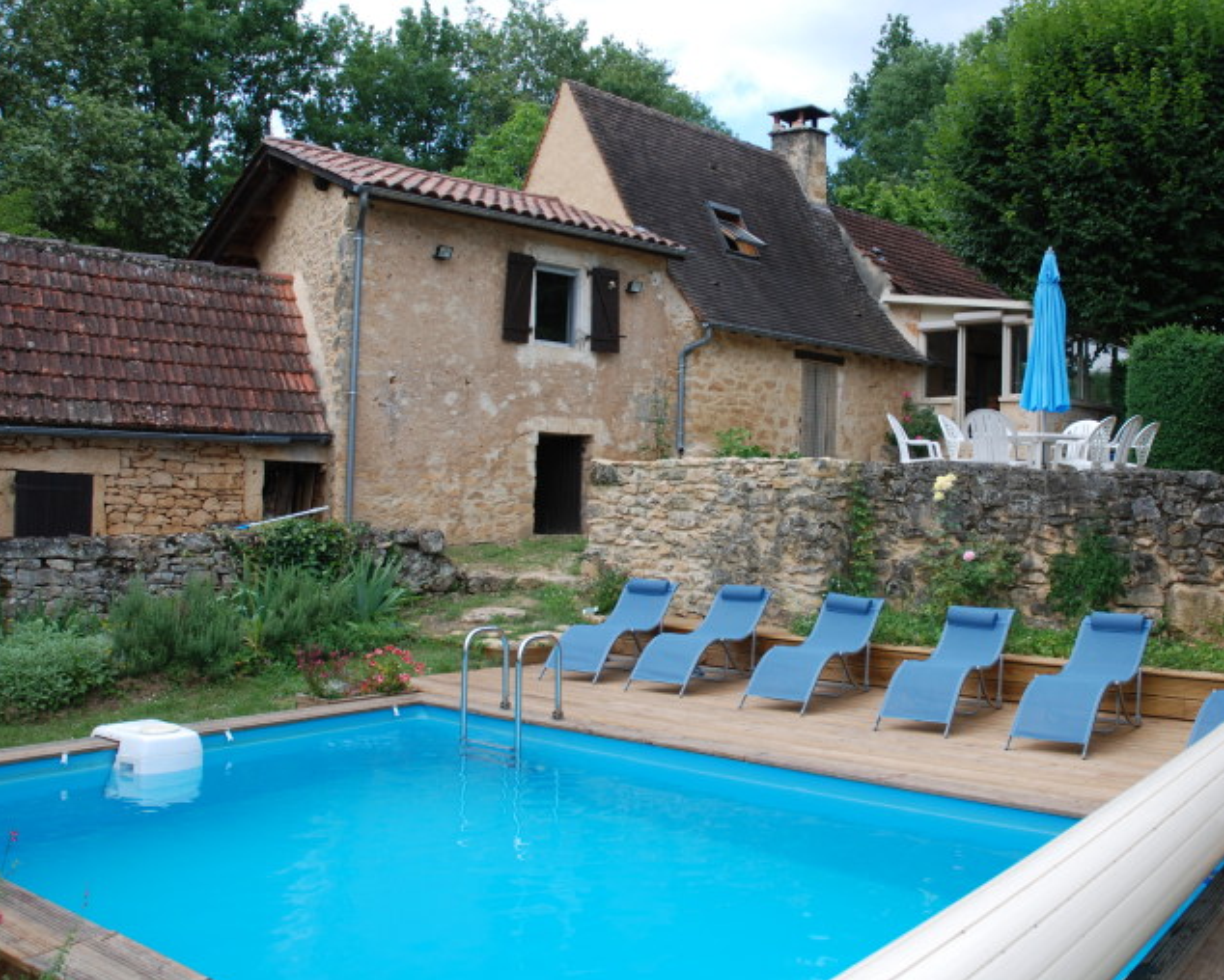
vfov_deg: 45.8
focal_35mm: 32
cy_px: 469
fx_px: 1160
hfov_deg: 55.3
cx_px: 730
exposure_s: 1/160
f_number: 6.3
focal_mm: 18
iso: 100
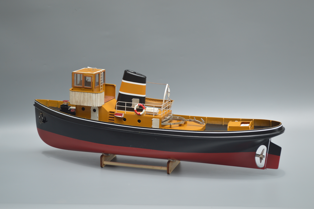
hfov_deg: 29.3
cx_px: 157
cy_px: 104
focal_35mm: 69
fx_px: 601
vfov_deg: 19.7
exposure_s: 1/125
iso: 180
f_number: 5.6
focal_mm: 46
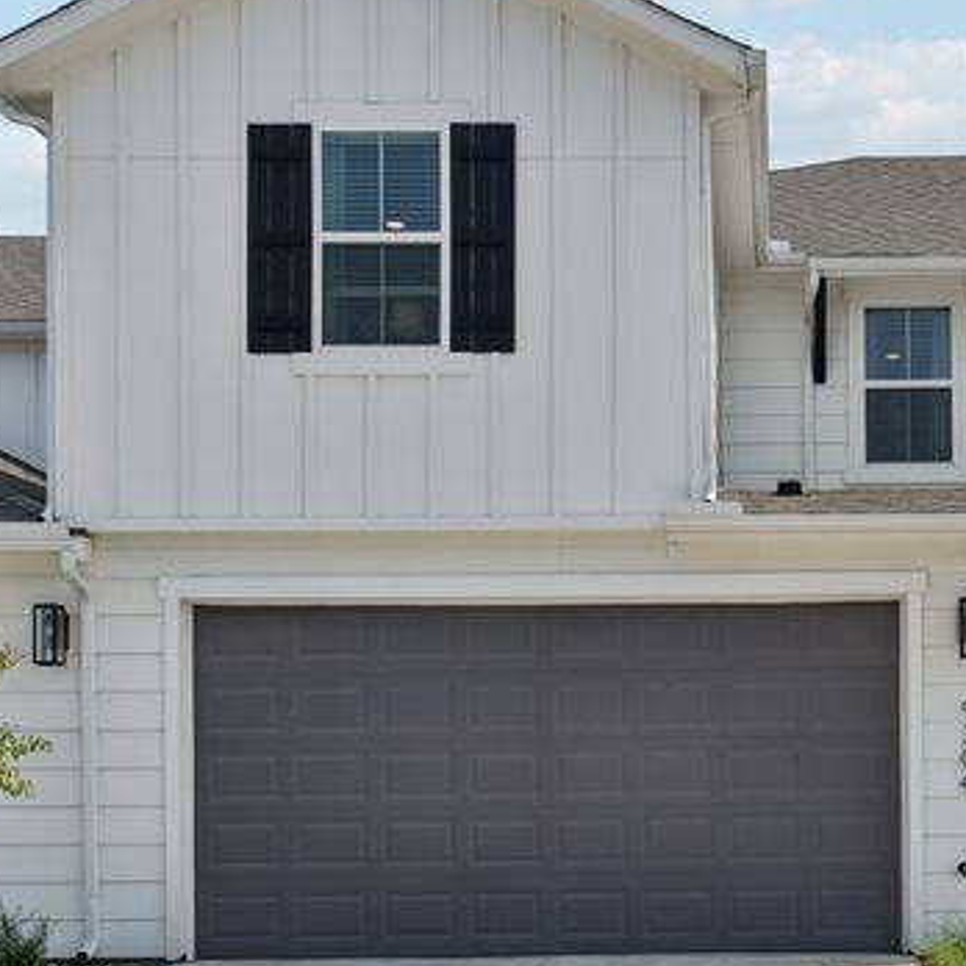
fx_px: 1736
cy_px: 729
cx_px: 799
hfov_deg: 30.2
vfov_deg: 30.5
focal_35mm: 55
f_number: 8
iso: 100
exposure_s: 1/400
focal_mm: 22
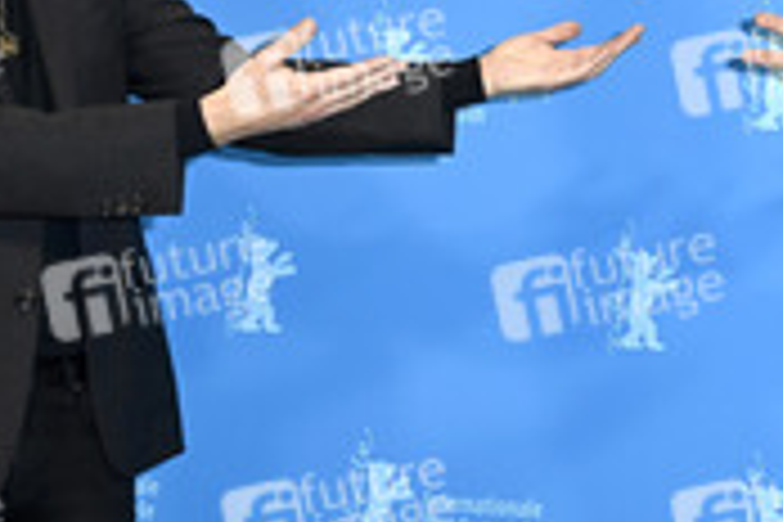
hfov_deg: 14.0
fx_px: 3154
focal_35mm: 145
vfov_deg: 9.4
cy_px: -50
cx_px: 668
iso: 800
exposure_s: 1/200
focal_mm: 56
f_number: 5
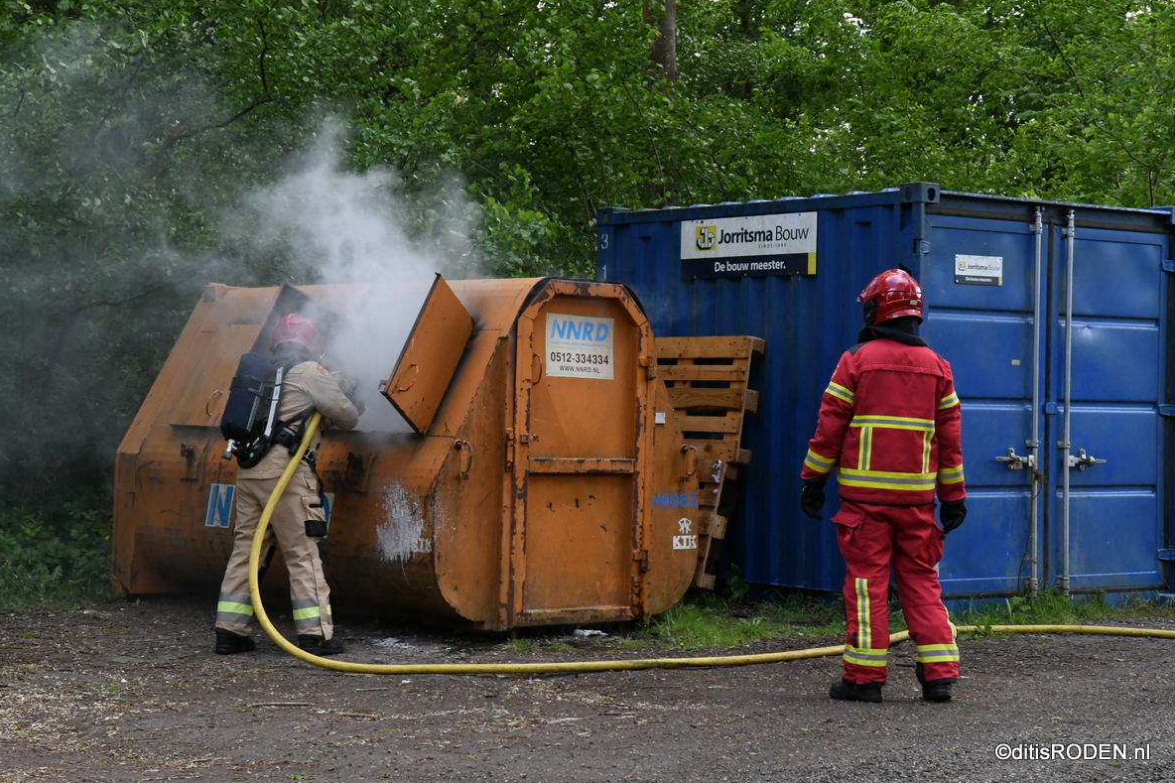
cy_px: 392
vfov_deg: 18.7
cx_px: 584
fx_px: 2382
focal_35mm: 73
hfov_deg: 27.7
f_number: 11
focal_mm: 48
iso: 3200
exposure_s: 1/500
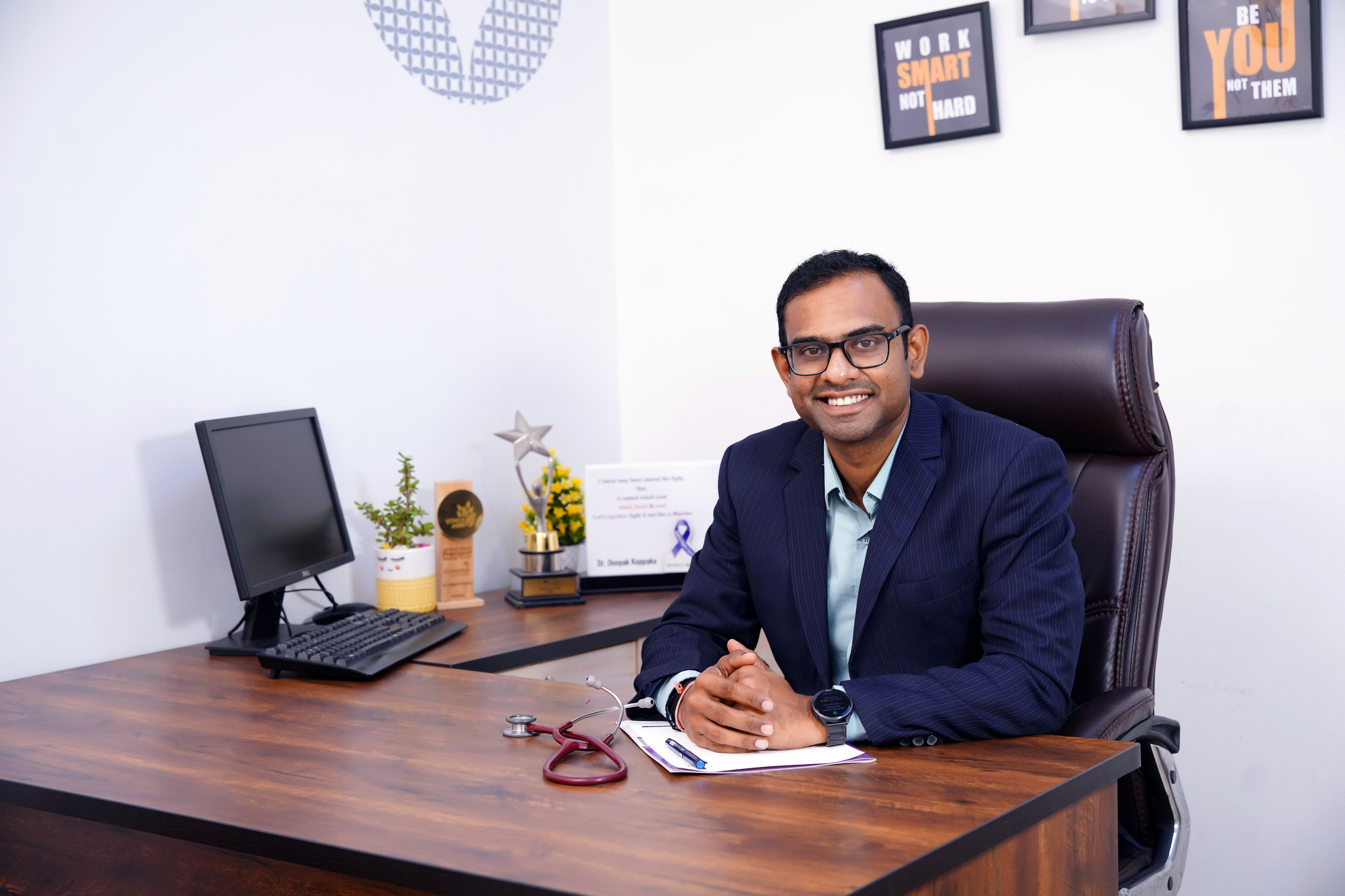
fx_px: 1834
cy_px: 448
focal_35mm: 49
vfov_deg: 27.5
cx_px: 672
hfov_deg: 40.3
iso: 1250
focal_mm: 49.1
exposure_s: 1/320
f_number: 4
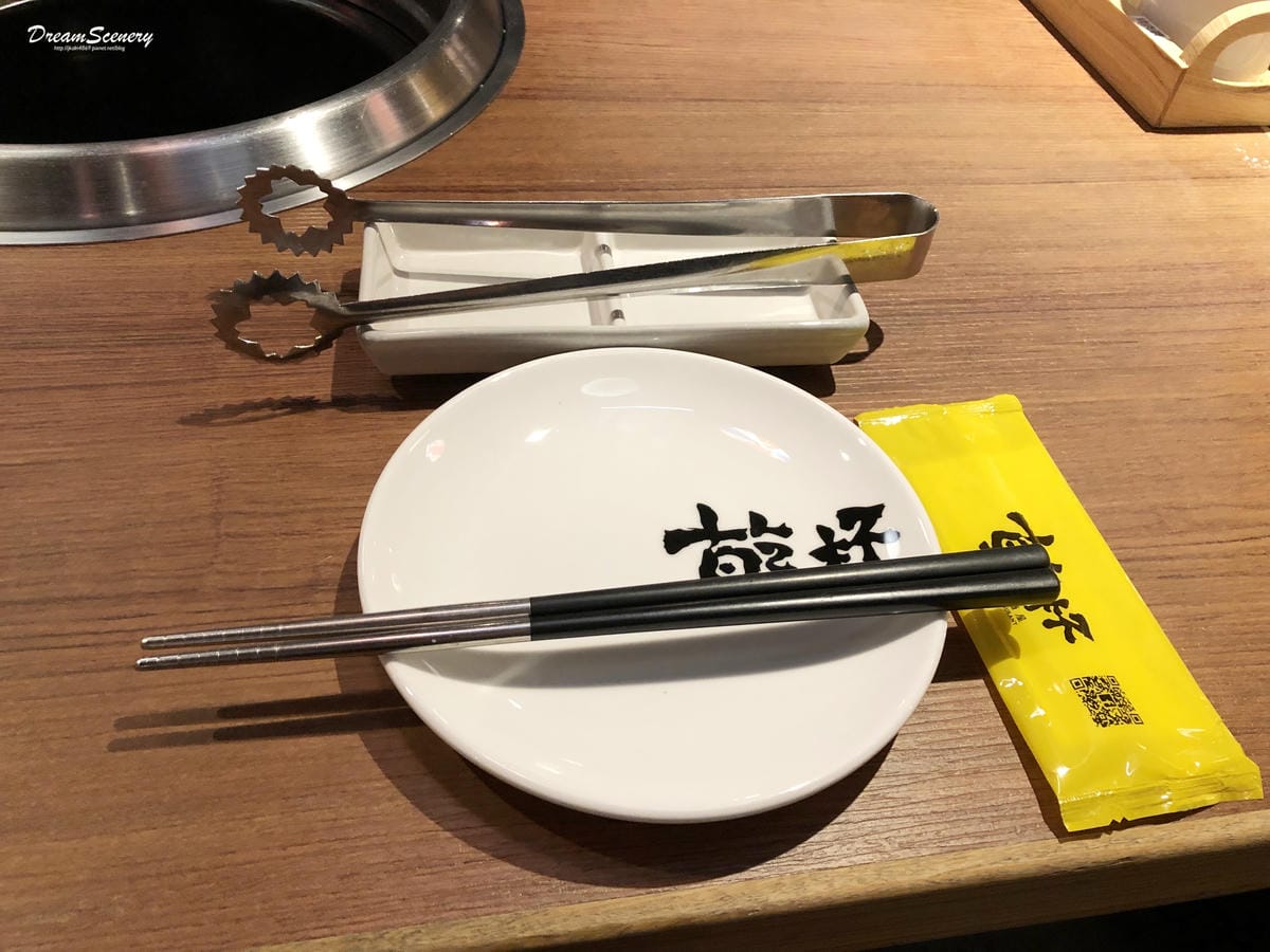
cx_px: 635
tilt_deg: -48.2
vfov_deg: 49.7
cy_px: 476
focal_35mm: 28
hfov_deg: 63.4
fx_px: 1027
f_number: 1.8
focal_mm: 3.99
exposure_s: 1/15
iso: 64
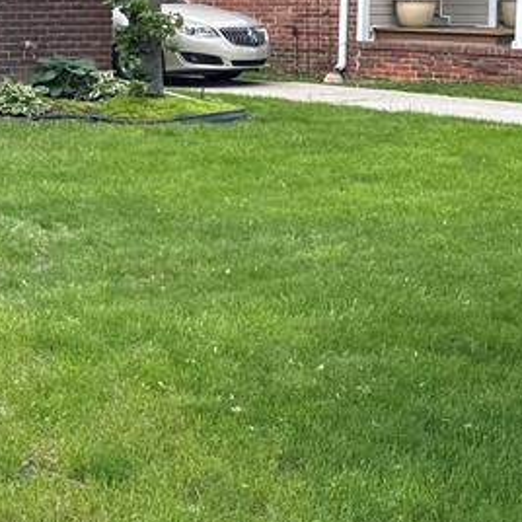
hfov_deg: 17.7
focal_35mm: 81
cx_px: -388
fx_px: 1382
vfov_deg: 21.1
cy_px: 84
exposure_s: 1/888
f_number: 1.78
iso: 100
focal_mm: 6.76
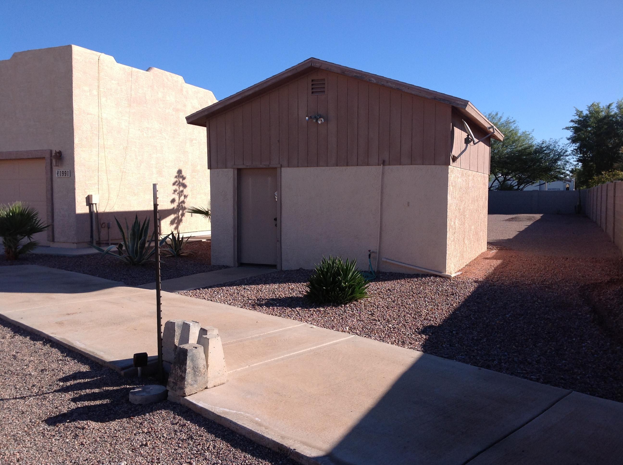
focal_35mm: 35
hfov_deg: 52.7
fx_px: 629
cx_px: 312
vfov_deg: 40.6
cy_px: 232
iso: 50
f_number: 2.4
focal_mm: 4.28
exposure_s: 1/1259
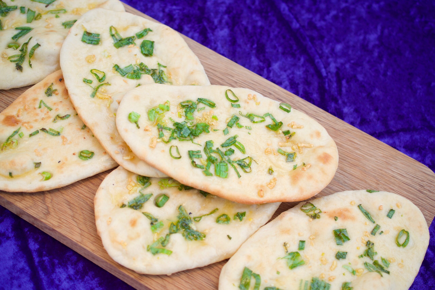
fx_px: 725
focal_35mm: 60
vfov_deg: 22.6
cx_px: 218
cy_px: 145
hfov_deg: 33.4
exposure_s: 1/250
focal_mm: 40
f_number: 2.8
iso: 100
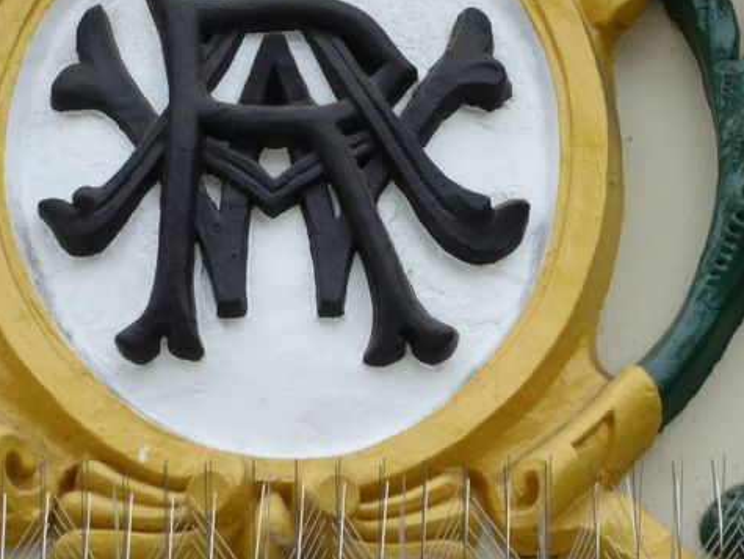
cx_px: 294
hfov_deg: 2.3
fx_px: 18713
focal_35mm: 870
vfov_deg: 1.7
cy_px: 204
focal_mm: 83.4
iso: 100
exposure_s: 1/100
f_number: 6
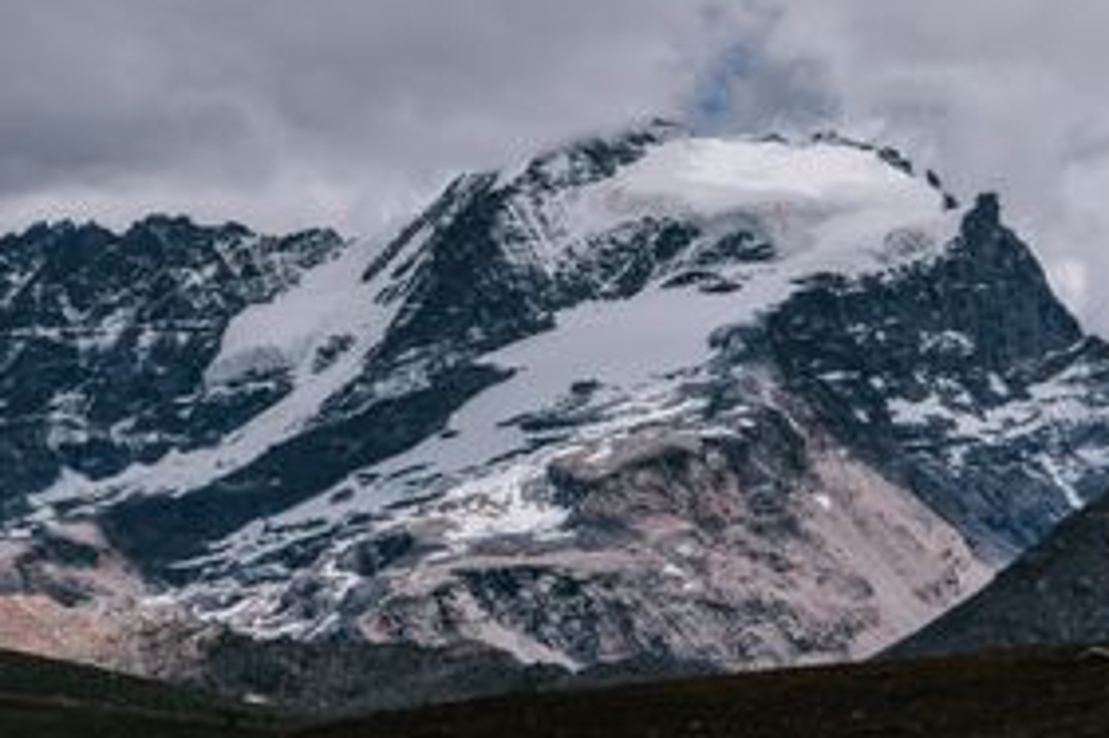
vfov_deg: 7.2
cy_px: 180
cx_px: 221
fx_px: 5880
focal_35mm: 191
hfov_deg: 10.7
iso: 100
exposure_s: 1/2000
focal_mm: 70
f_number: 4.5
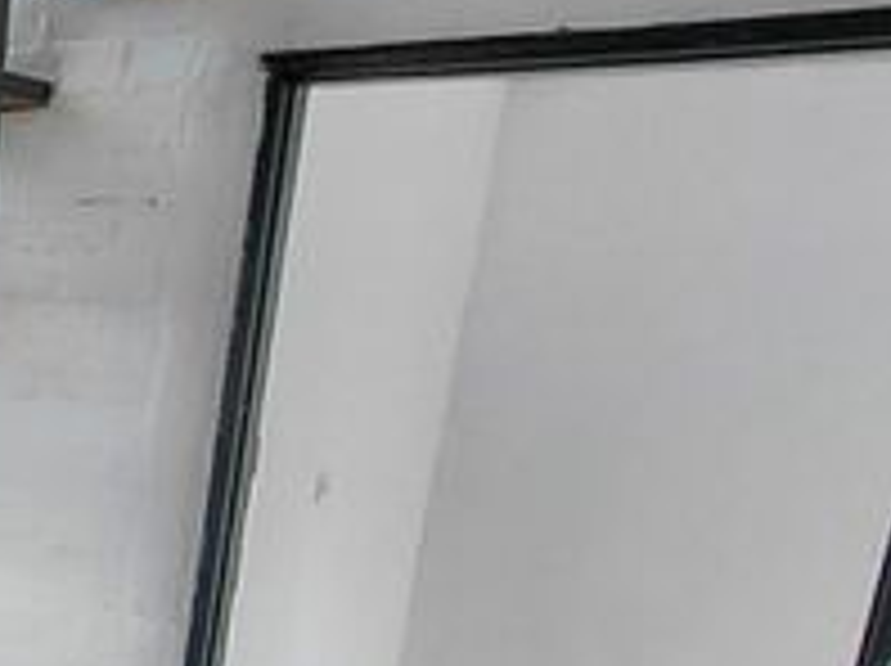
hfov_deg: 25.5
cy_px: 626
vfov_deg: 25.9
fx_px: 1388
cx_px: -484
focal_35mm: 54
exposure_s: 1/60
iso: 80
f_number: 2.2
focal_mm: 1.64
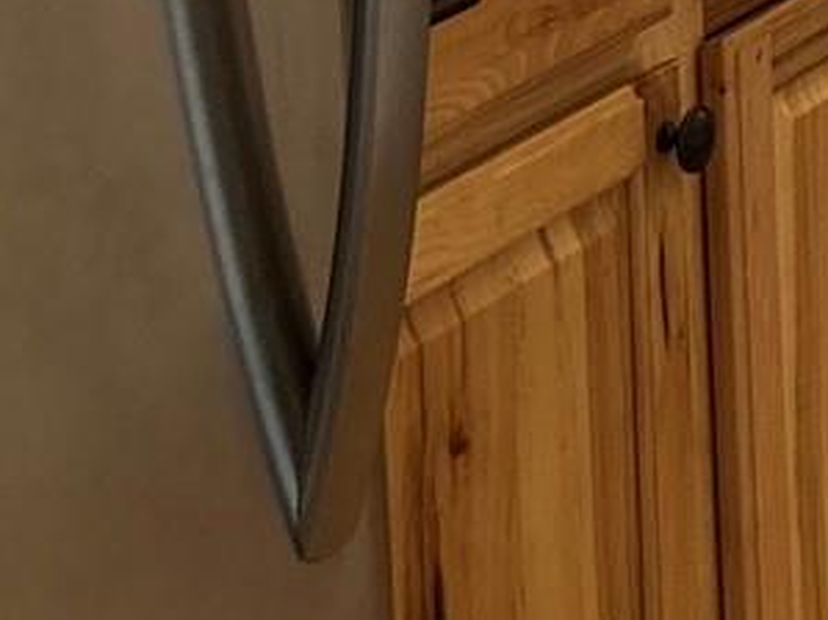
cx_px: 2105
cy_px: -875
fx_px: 4256
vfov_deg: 7.7
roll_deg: +0.5
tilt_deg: -4.9
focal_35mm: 178
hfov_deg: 9.6
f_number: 1.5
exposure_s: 1/60
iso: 80
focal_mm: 5.7
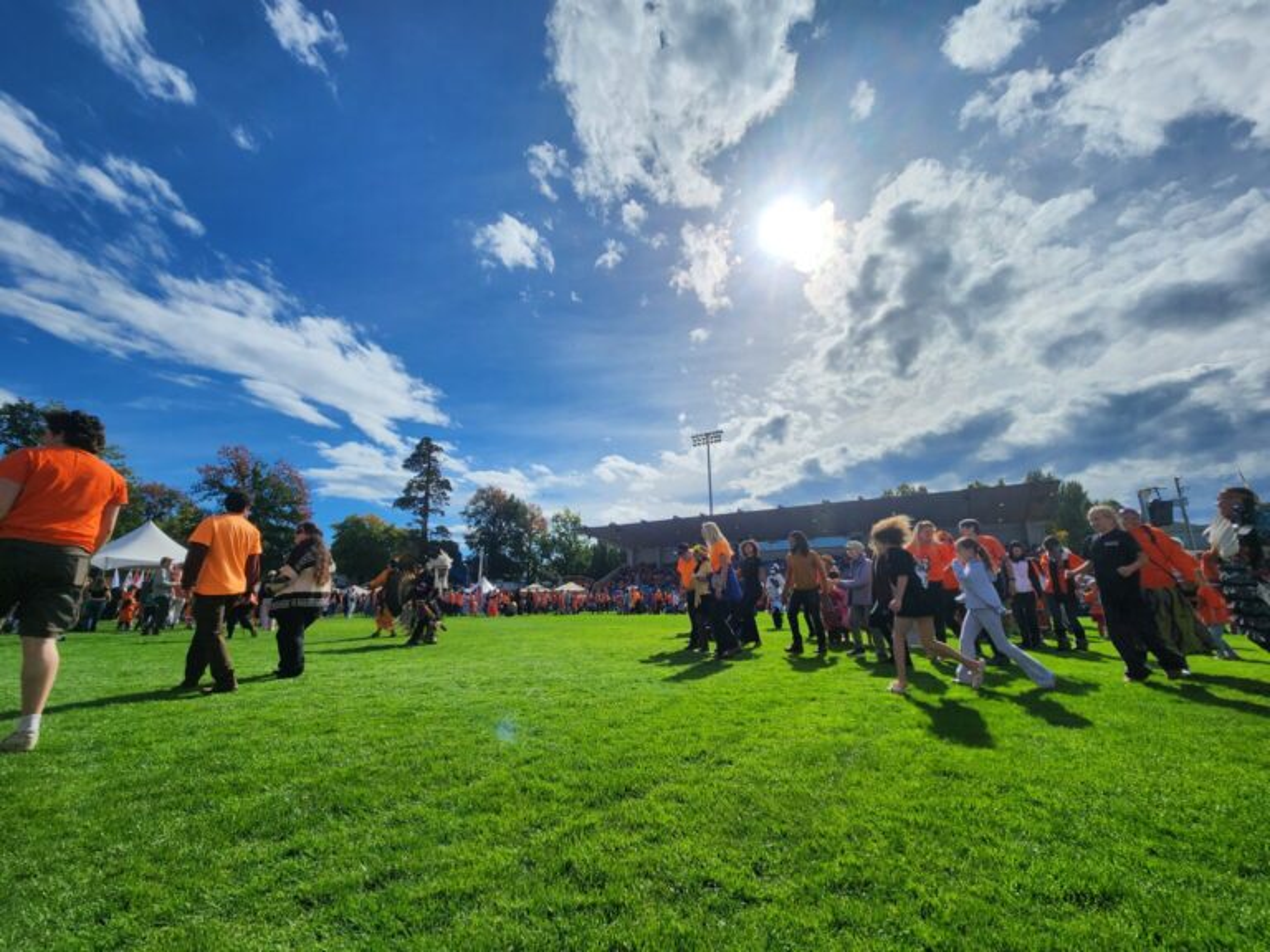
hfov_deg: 106.2
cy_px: 476
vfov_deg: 89.9
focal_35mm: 13
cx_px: 635
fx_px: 477
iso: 50
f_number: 2.2
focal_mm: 2.2
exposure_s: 1/7503
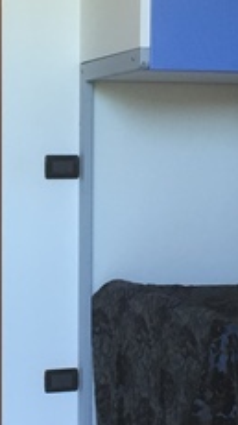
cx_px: 55
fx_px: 989
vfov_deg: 24.2
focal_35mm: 88
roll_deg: +0.0
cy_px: 237
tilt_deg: -2.9
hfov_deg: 13.7
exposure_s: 1/33
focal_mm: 4.15
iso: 50
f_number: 2.2
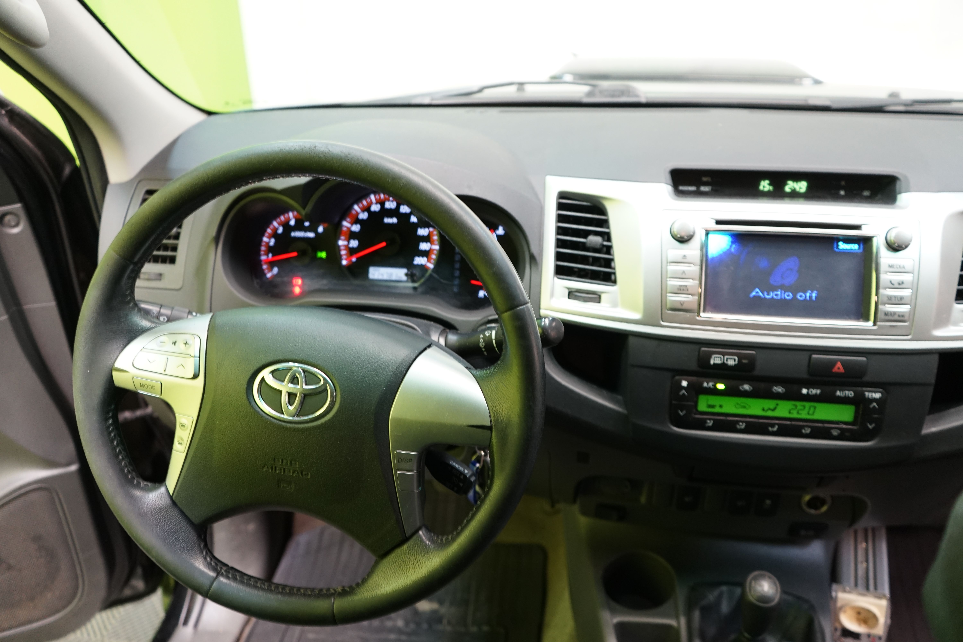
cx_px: 482
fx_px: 749
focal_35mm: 28
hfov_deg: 65.5
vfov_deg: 46.4
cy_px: 321
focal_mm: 28
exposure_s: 1/30
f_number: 3.5
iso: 1000
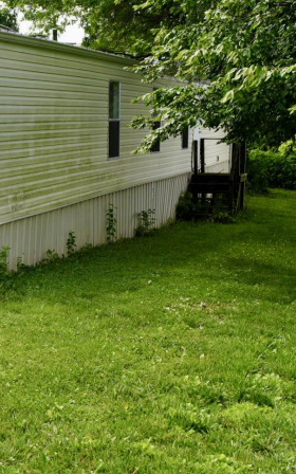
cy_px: 211
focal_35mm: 64
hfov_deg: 19.5
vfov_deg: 32.0
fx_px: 824
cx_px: -24
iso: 100
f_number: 5.6
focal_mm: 25
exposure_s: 1/80
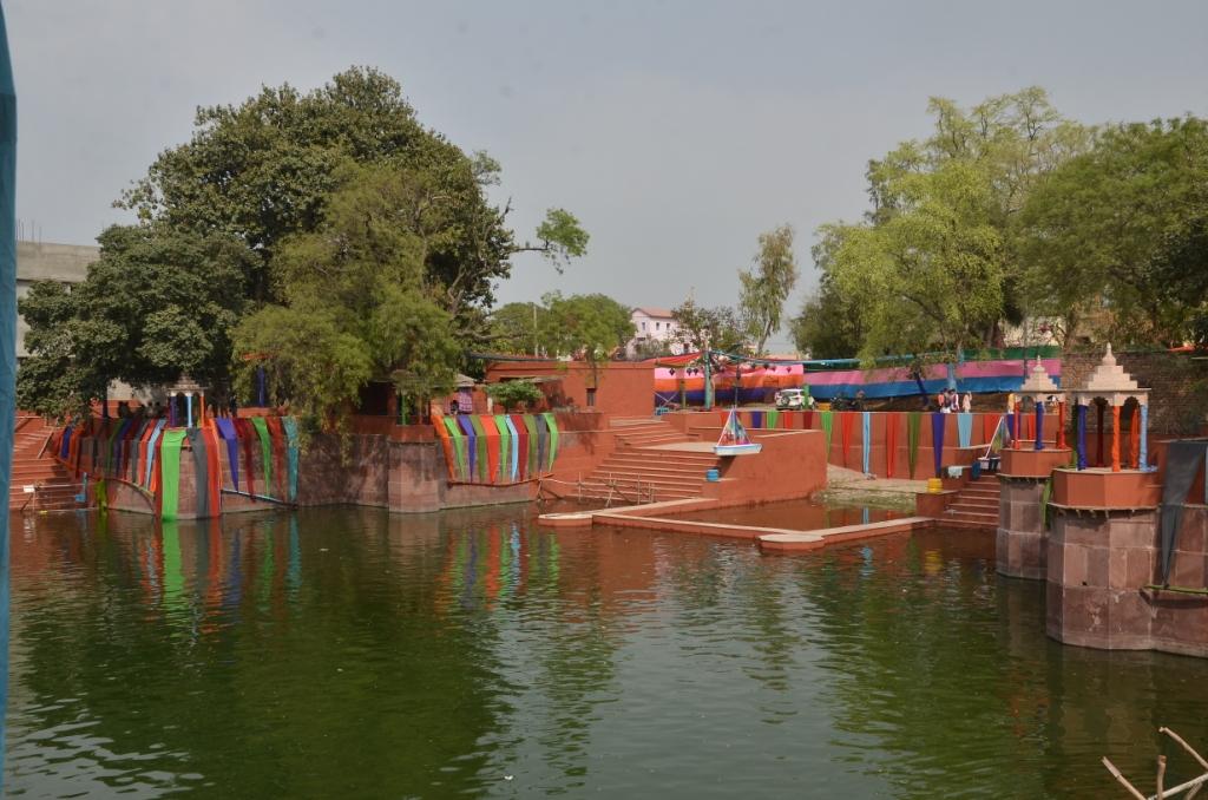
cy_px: 400
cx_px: 604
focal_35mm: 38
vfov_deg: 35.3
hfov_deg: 51.4
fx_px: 1256
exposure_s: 1/160
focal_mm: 25
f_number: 11
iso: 100
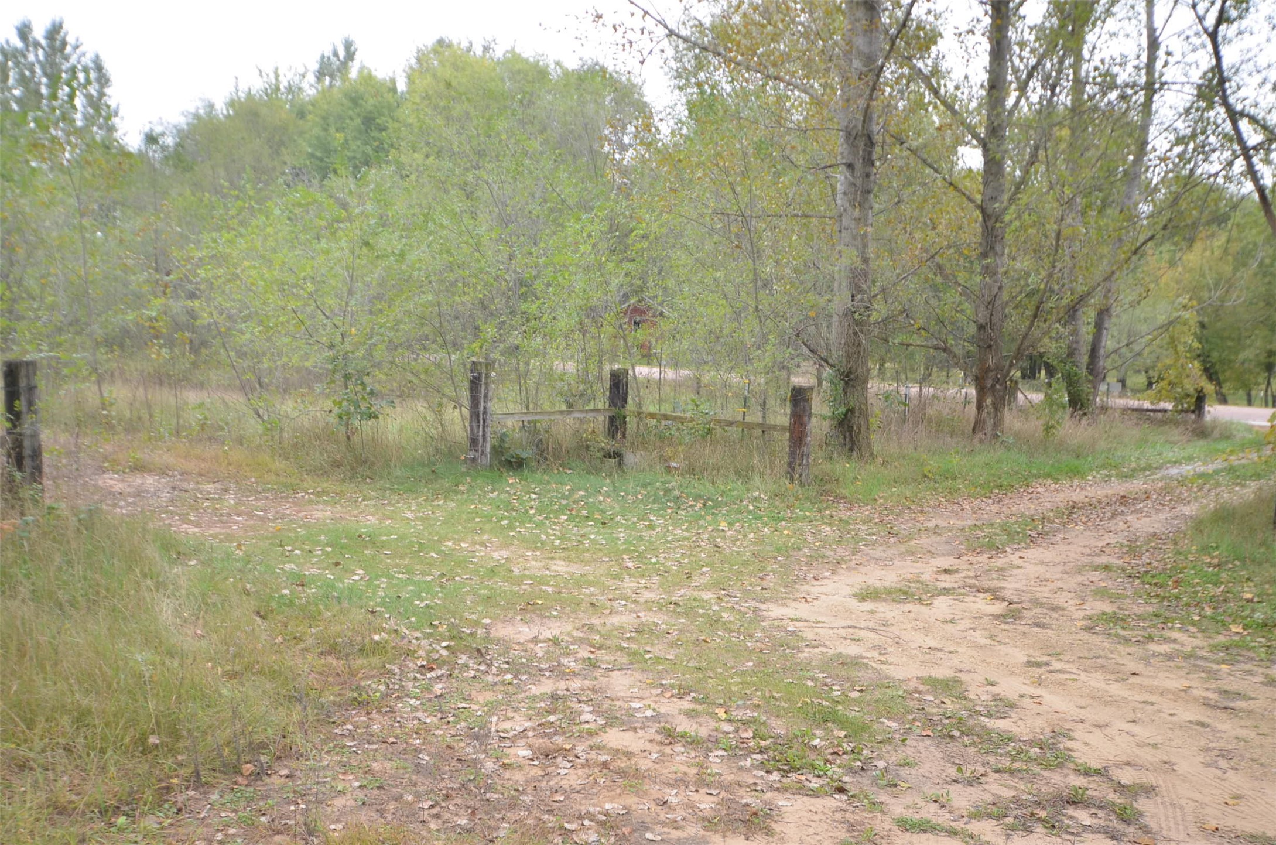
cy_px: 422
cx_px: 638
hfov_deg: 53.2
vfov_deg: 36.7
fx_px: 1273
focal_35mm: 36
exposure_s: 1/200
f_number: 4.5
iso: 500
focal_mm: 24
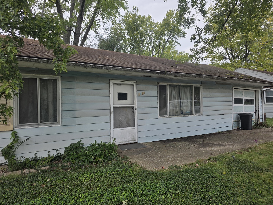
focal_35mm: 23
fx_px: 181
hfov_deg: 73.9
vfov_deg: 58.9
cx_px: 136
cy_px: 102
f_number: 1.7
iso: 80
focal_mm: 6.3
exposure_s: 1/1225
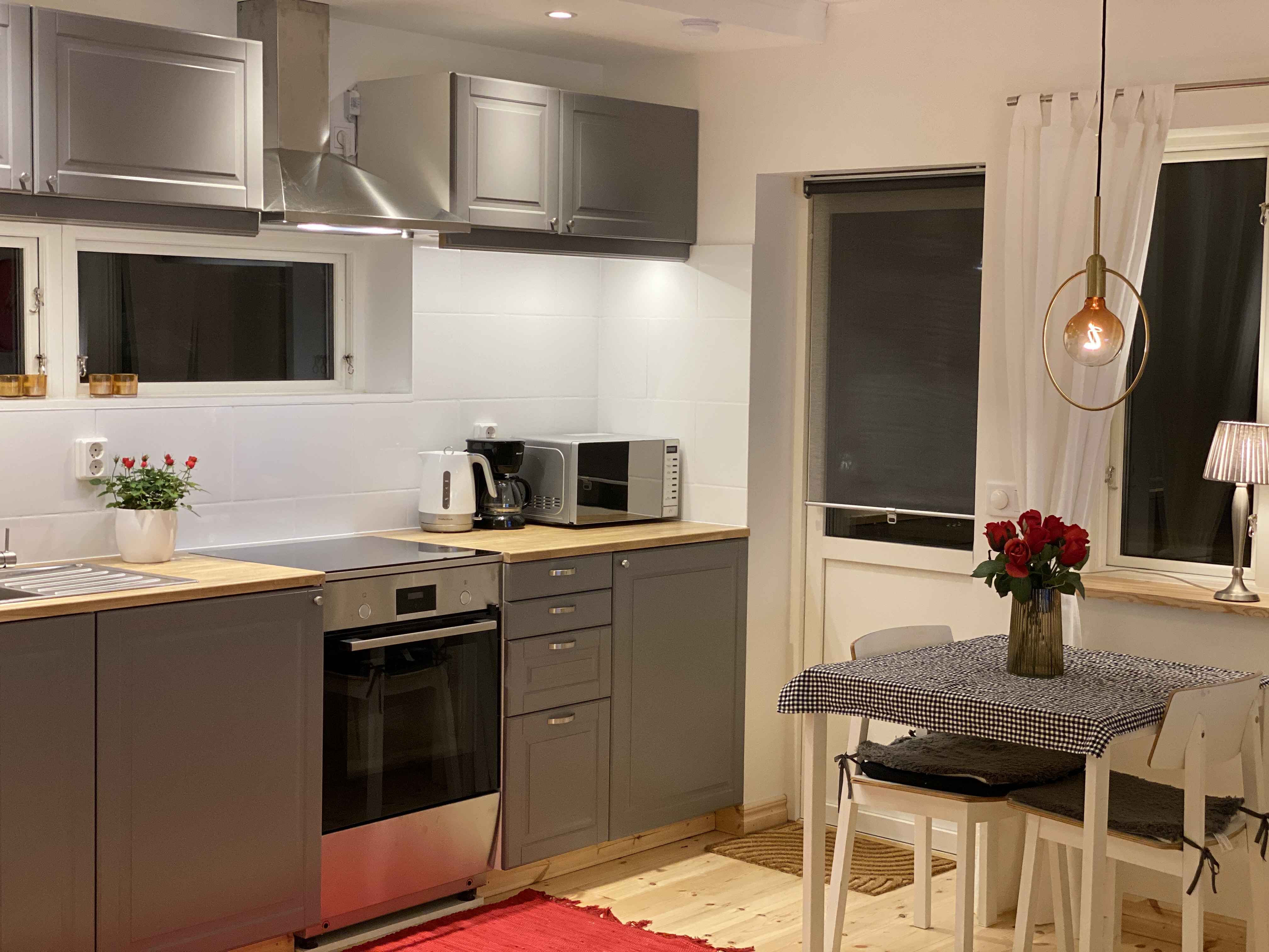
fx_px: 1906
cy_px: 476
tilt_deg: -4.4
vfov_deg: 28.0
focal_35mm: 52
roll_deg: -0.8
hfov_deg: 36.8
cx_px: 634
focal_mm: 6
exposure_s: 1/50
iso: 160
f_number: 2
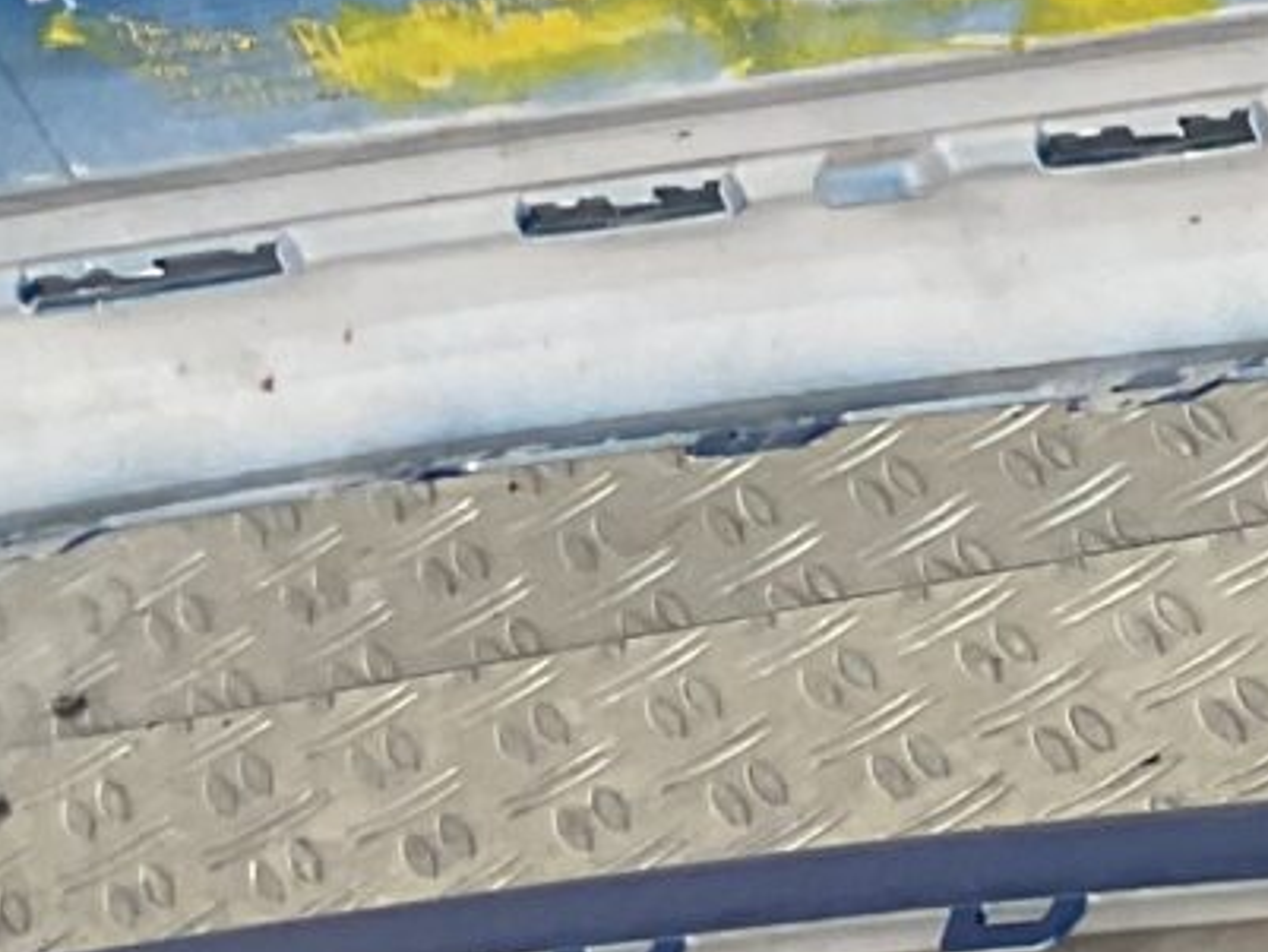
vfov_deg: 8.0
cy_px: 607
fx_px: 6779
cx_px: 3225
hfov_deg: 9.3
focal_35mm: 185
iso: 25
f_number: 1.8
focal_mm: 3
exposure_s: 1/120
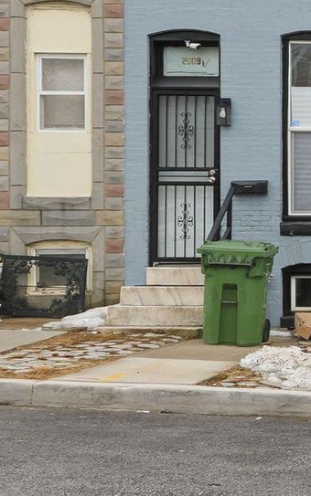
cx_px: 731
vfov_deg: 28.2
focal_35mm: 73
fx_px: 989
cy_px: 225
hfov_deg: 13.5
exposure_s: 1/250
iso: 800
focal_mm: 19
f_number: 7.1
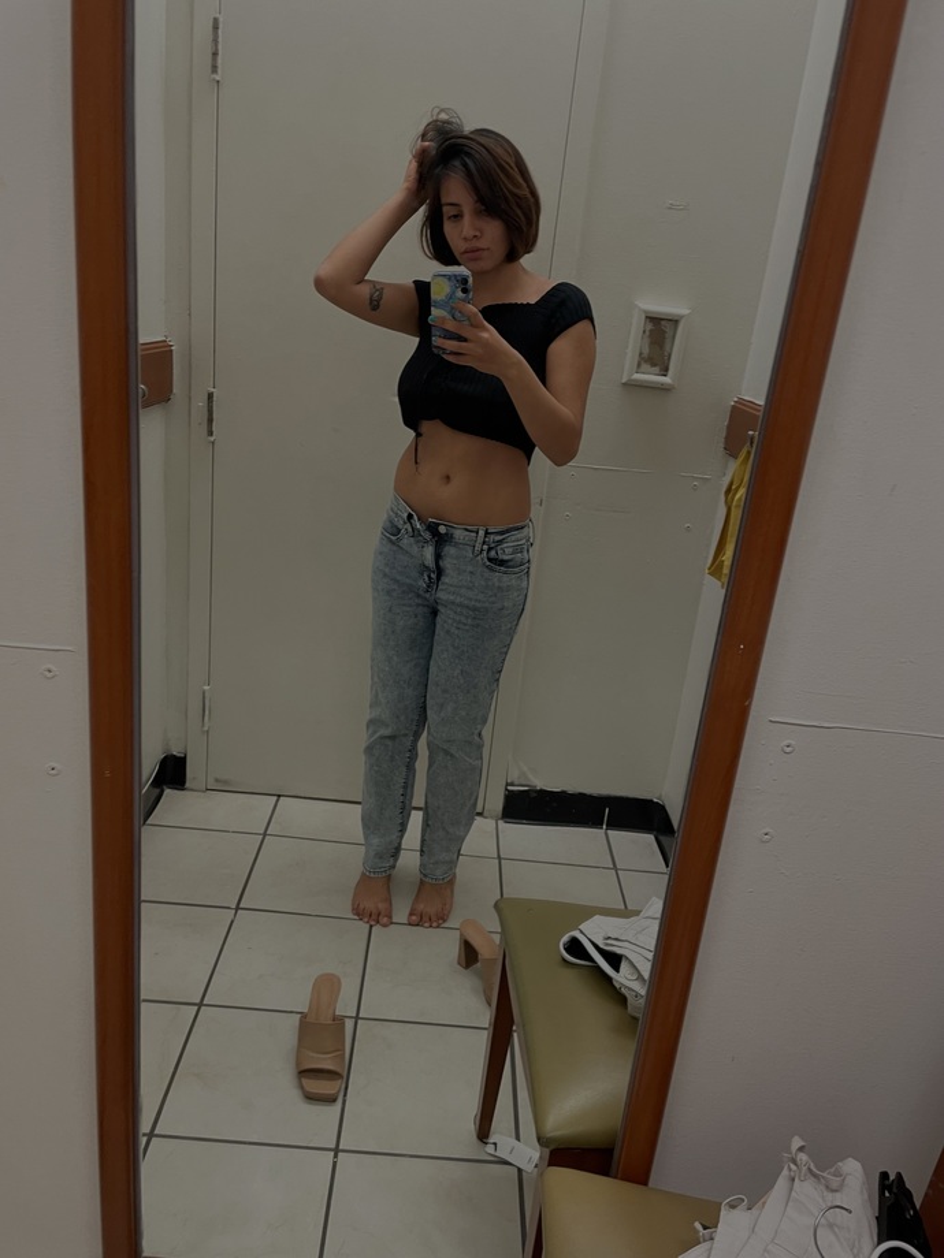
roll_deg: -7.5
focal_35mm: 26
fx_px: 945
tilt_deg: -19.1
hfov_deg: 53.1
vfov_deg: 67.3
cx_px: 472
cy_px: 629
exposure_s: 1/60
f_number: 1.6
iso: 100
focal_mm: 4.2
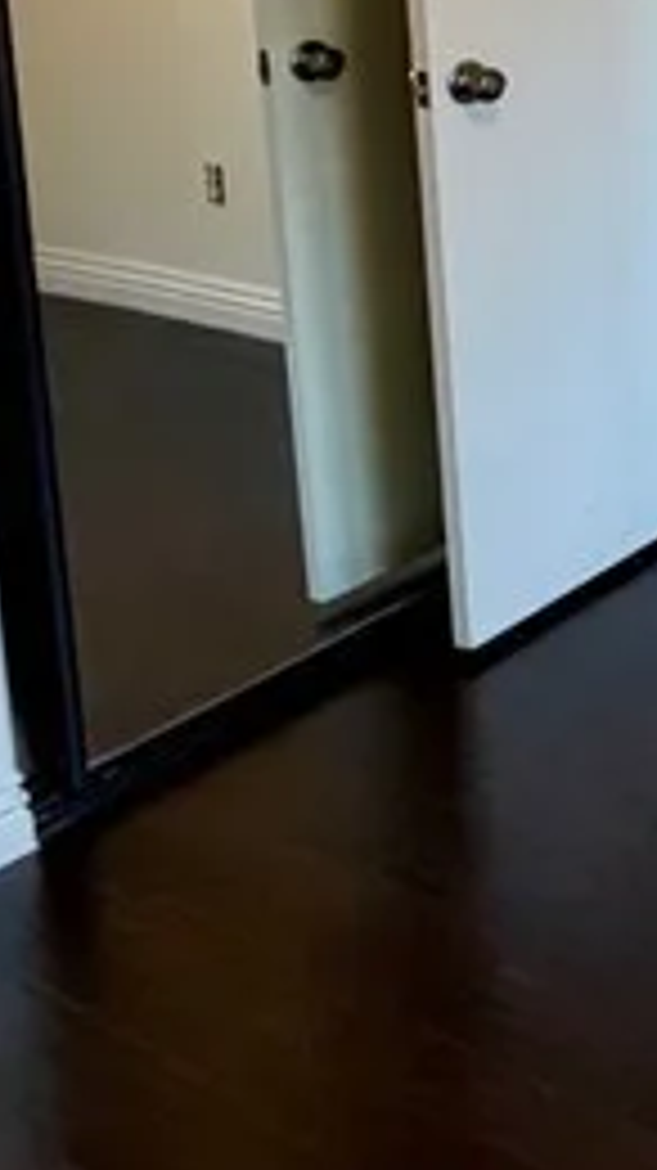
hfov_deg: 14.9
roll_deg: +0.5
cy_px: -135
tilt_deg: -8.1
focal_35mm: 60
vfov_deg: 30.9
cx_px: 1449
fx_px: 1861
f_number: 2.2
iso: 320
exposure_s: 1/120
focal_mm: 2.22
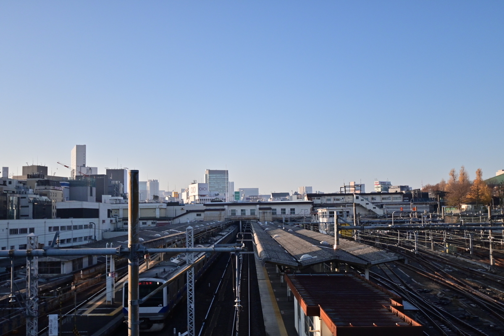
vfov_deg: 36.9
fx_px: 504
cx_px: 252
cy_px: 168
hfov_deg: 53.1
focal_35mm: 36
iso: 500
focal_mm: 24
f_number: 4.5
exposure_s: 1/4000
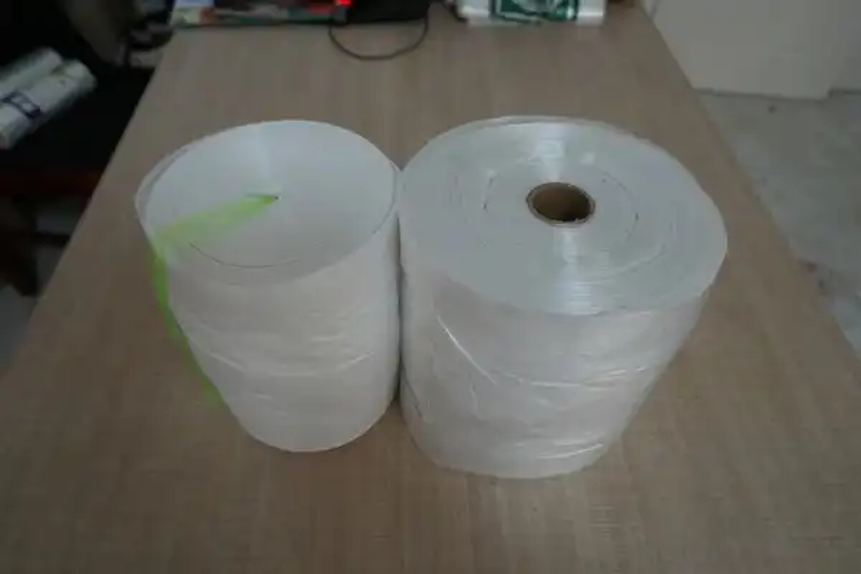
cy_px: 287
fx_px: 574
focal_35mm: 24
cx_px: 430
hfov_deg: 73.7
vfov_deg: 53.1
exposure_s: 1/160
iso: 2000
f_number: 3.5
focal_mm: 16
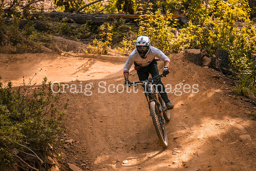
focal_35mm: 220
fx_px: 1564
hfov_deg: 9.4
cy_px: 94
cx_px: 141
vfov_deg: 6.2
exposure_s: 1/1600
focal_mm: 200
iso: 200
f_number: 2.8
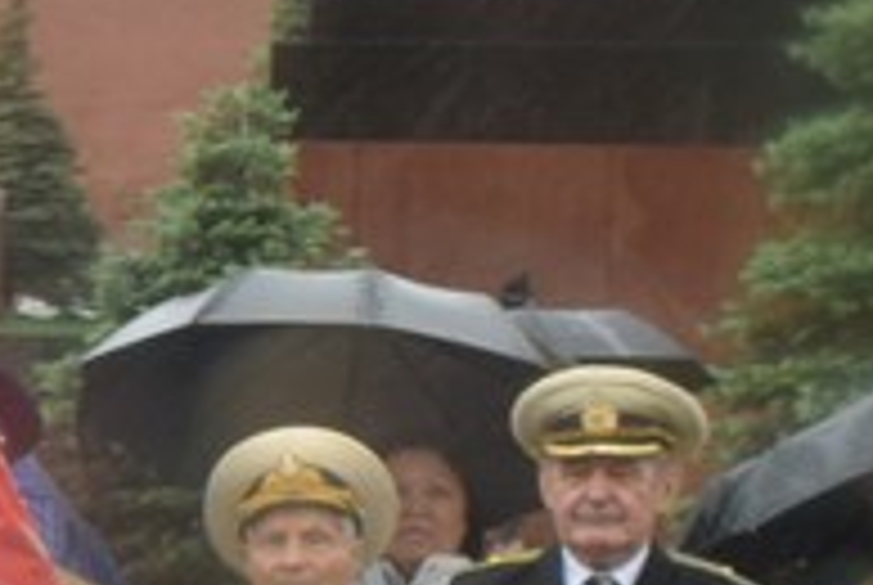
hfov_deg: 10.8
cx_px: -882
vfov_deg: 7.9
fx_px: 4226
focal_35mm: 174
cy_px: 569
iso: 400
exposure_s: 1/200
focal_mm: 22
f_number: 7.1
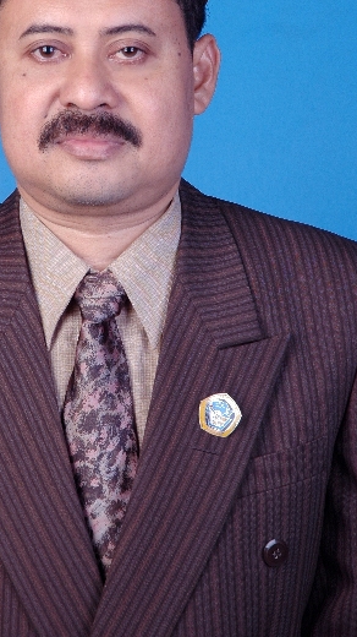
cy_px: 194
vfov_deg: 13.5
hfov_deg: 7.6
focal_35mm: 159
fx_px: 2679
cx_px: 100
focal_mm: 70
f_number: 8
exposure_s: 1/60
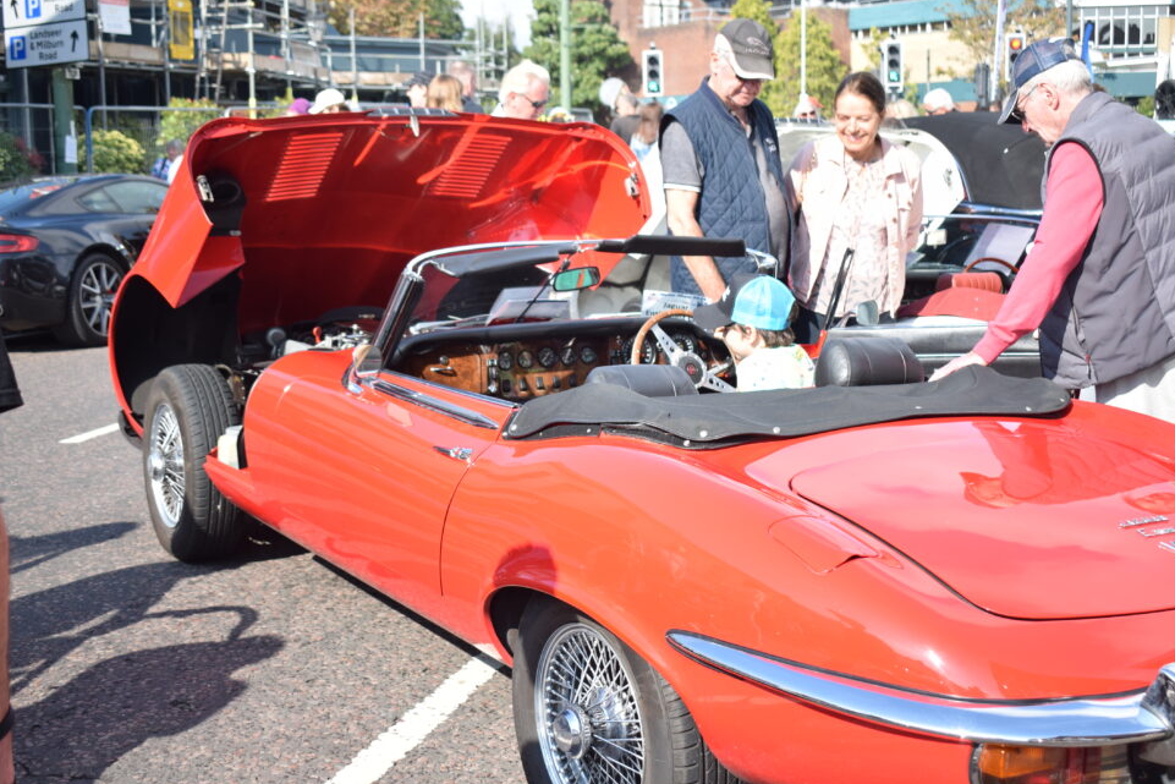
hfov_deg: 39.9
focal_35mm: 50
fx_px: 1617
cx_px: 597
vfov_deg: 27.2
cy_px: 374
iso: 400
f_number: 4.2
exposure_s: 1/1000
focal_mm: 31
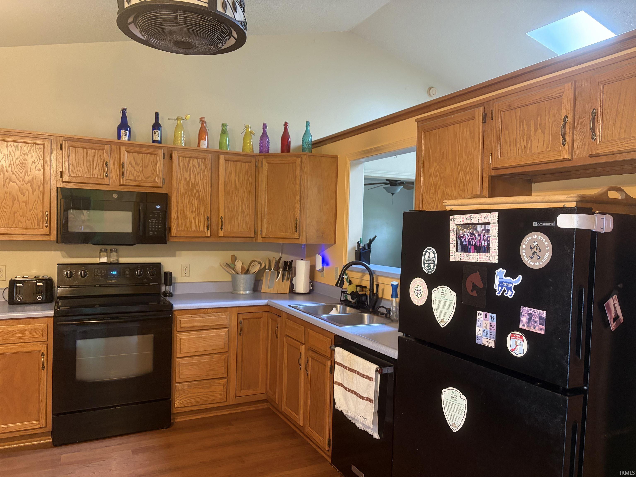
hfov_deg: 67.3
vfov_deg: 53.1
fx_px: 478
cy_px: 238
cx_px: 318
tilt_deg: -1.4
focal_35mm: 26
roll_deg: -1.1
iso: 400
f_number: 1.6
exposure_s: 1/40
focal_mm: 5.96
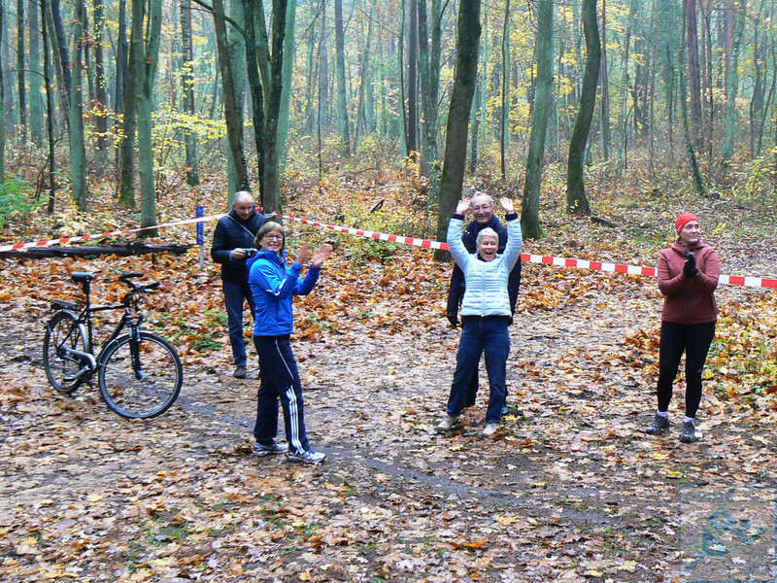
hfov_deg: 51.4
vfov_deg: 39.7
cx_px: 388
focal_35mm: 36
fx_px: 808
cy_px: 292
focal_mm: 6
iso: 80
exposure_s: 1/30
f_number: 2.8
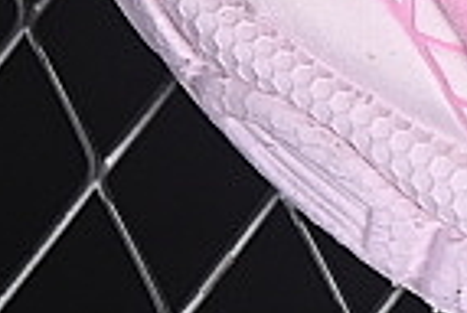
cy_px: -649
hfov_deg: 3.6
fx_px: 7345
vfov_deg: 2.4
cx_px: 1362
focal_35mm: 565
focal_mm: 50
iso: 160
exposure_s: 1/80
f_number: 7.1
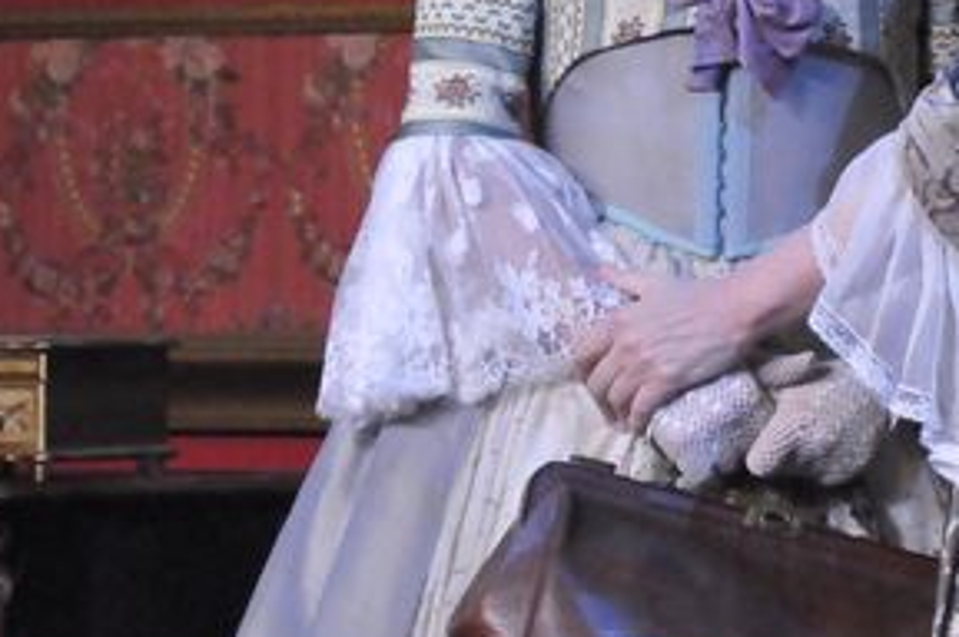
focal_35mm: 436
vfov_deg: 3.1
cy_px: -85
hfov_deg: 4.7
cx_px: 1145
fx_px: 11612
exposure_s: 1/125
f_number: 5.6
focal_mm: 105
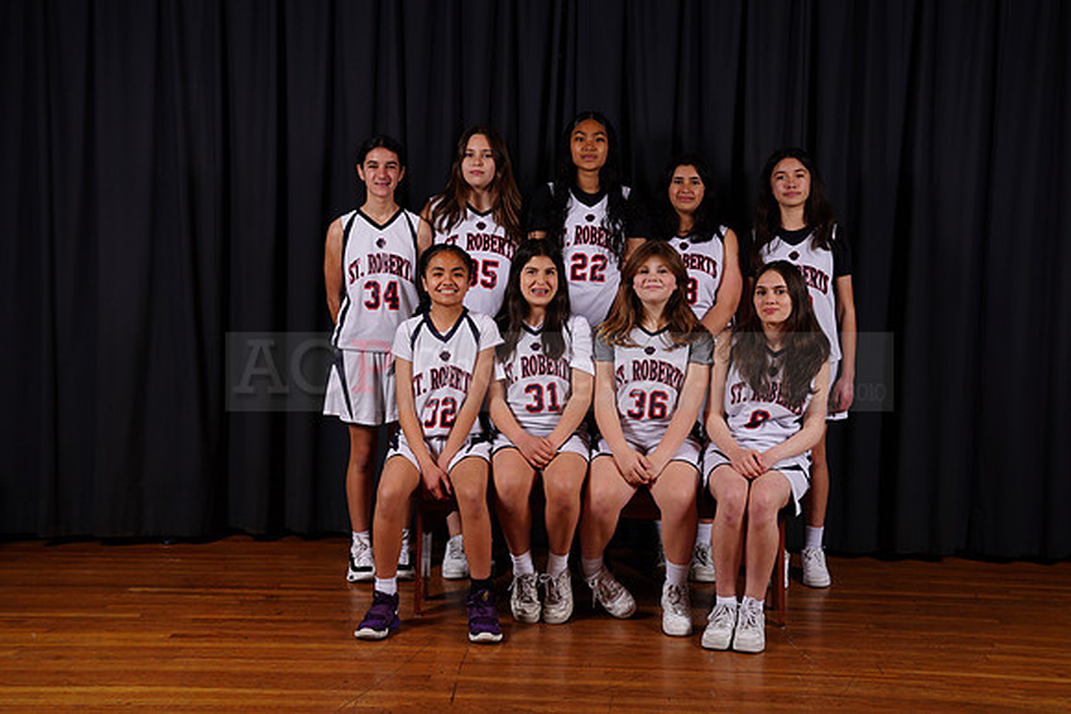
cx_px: 536
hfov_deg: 38.2
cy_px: 357
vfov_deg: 26.0
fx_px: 1547
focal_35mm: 52
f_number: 6.3
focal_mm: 52
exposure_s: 1/200
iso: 200
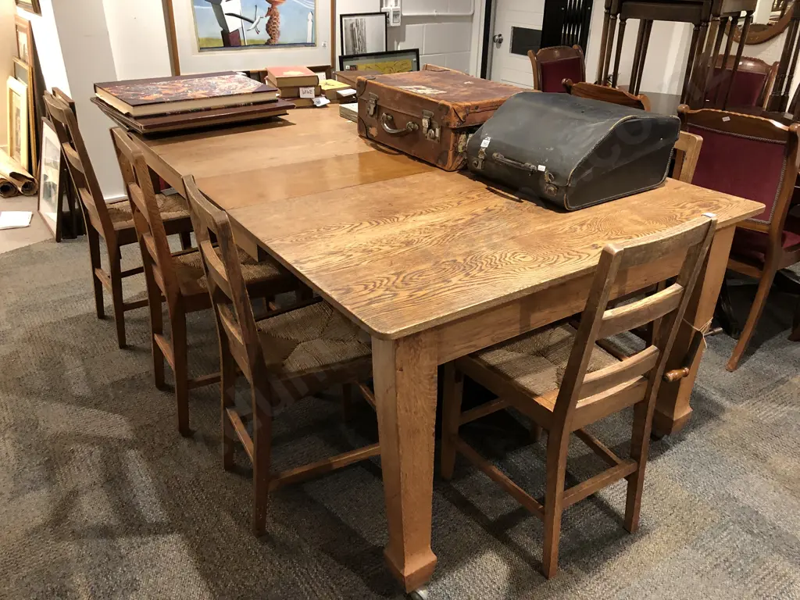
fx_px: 647
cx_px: 400
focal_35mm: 28
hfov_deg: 63.4
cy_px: 300
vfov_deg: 49.7
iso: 80
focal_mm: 3.99
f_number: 1.8
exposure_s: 1/17
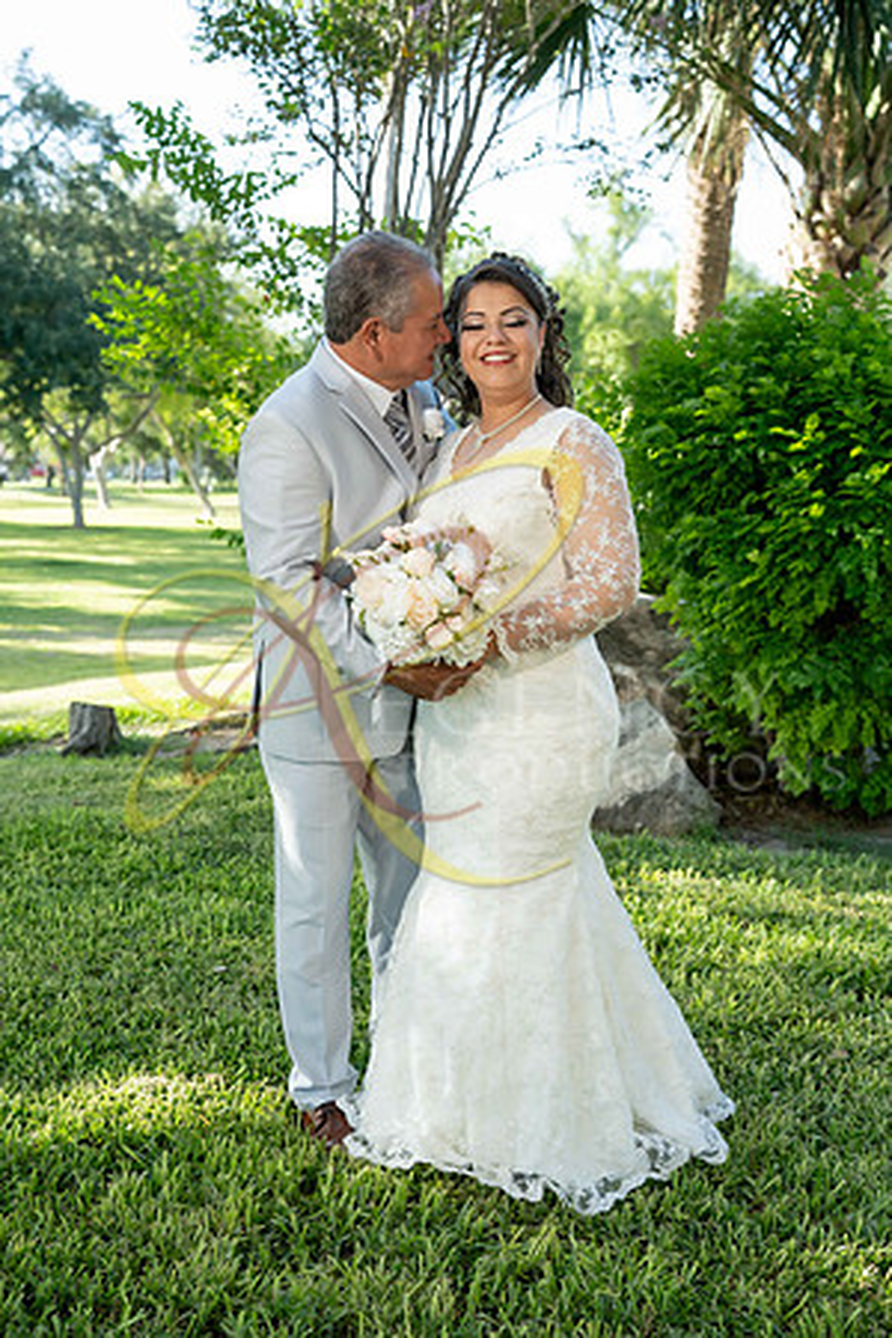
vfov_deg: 43.6
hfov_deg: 29.9
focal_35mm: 45
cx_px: 446
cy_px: 669
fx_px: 1672
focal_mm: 45
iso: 500
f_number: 4
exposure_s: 1/500
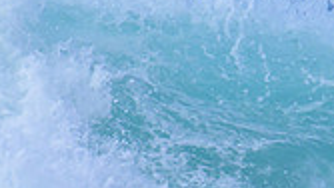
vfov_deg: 0.3
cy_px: 128
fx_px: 35289
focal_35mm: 3984
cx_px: 563
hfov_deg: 0.5
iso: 720
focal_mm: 800
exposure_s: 1/2000
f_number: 11
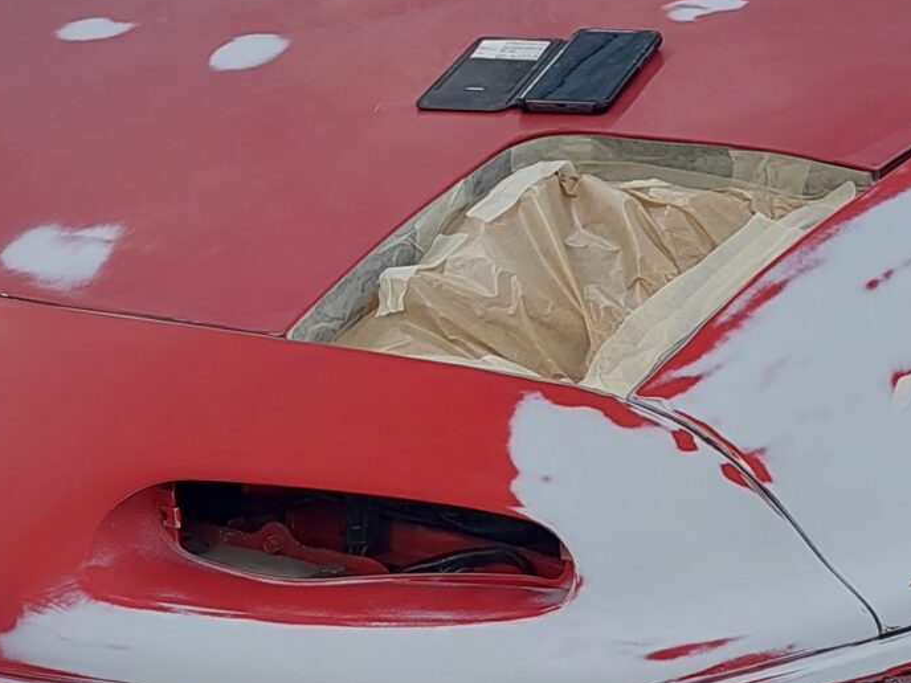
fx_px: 2448
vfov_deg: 15.9
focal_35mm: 93
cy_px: 298
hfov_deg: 21.0
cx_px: 601
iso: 50
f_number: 1.8
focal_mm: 5.23
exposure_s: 1/100
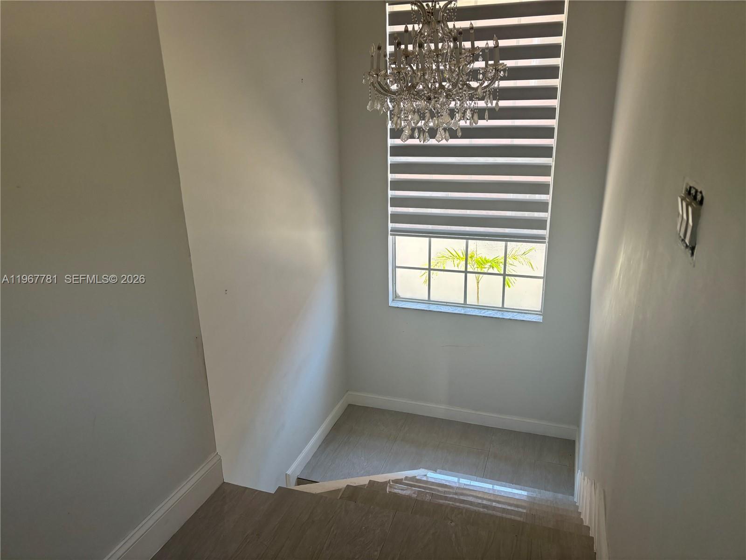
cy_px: 280
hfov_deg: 67.3
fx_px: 560
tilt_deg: -17.9
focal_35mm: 26
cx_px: 373
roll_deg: +1.3
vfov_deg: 53.1
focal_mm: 5.96
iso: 64
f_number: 1.6
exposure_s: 1/135
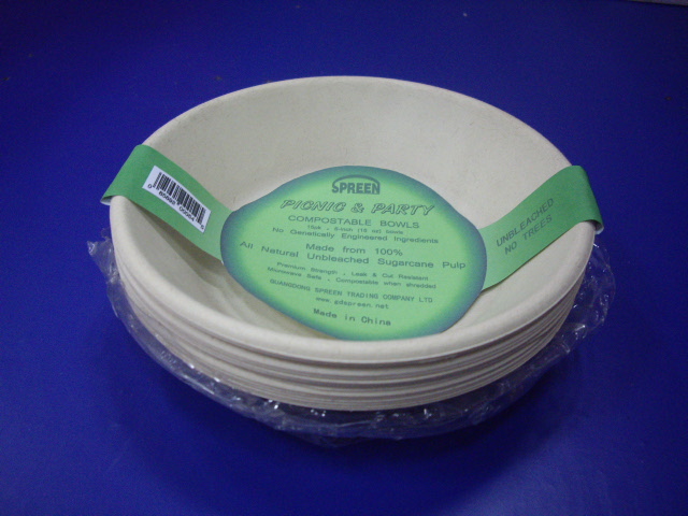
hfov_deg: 49.0
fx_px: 755
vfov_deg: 37.7
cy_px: 258
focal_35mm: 38
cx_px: 344
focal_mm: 7.9
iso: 400
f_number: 2.8
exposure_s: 1/20
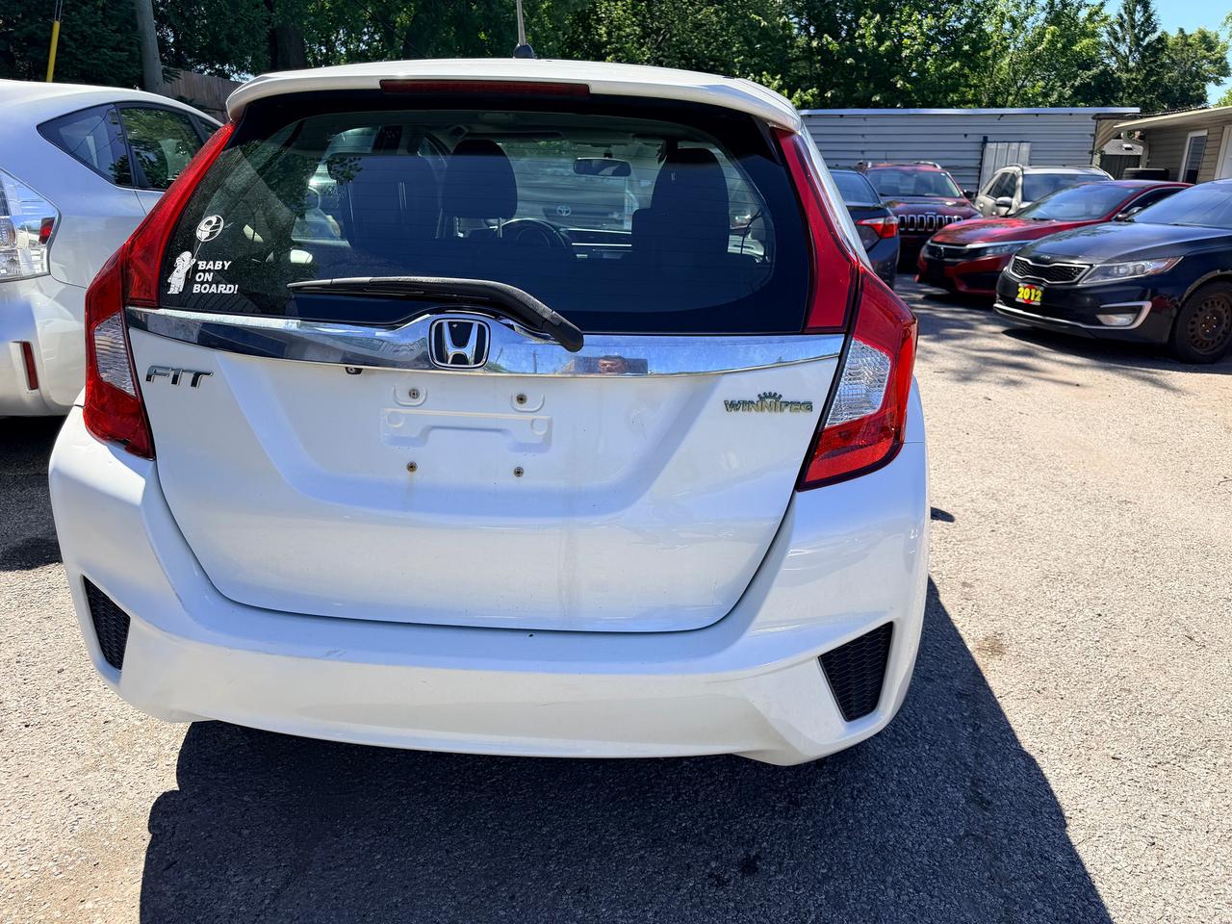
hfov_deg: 71.6
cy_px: 462
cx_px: 616
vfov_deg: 56.8
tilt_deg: -17.0
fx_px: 854
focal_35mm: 24
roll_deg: -0.3
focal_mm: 6.76
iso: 80
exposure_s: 1/2445
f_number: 1.78
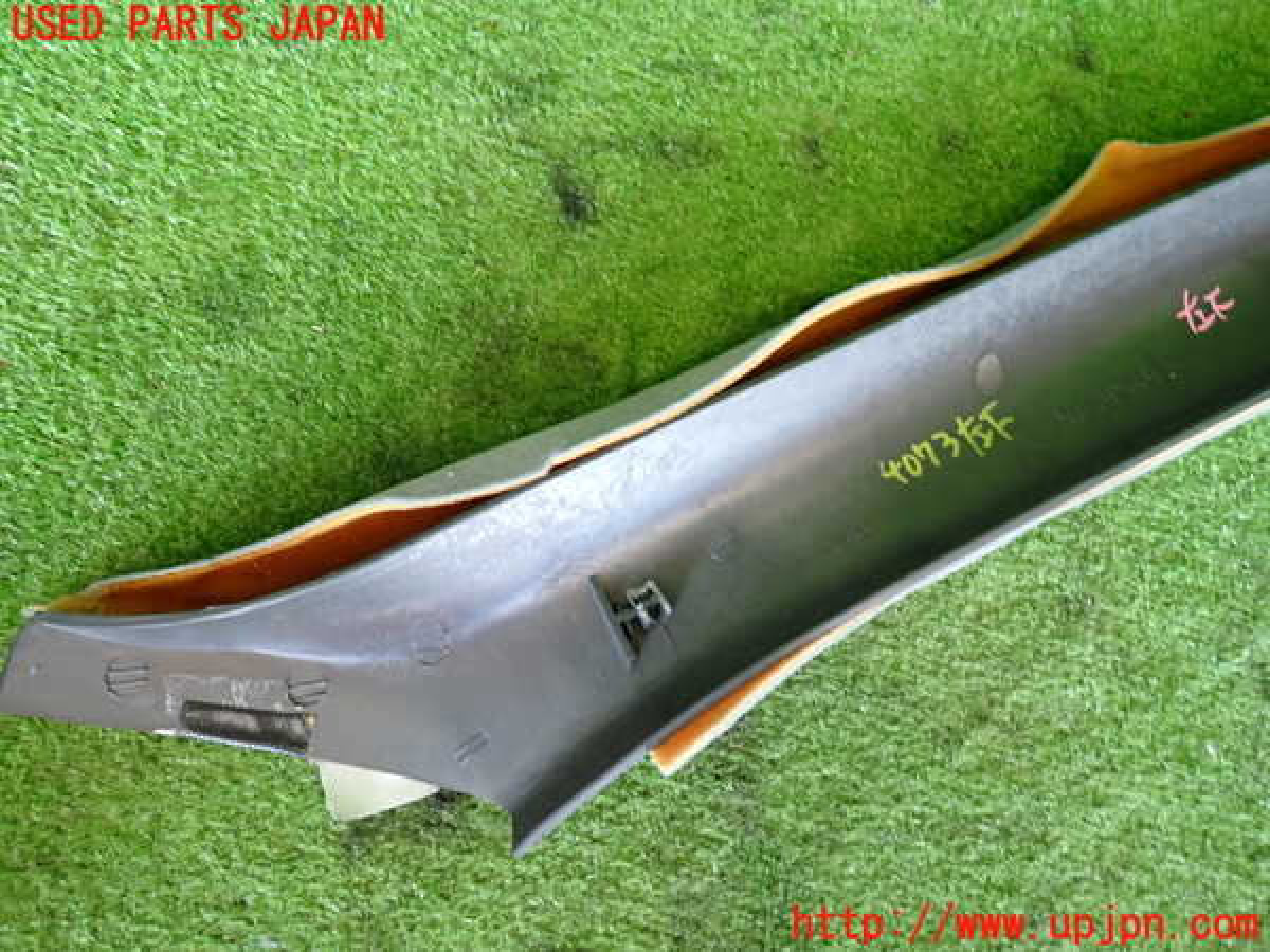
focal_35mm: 25
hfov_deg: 69.4
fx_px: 917
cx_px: 635
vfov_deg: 54.9
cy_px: 476
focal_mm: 4.5
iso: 320
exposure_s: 1/40
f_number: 2
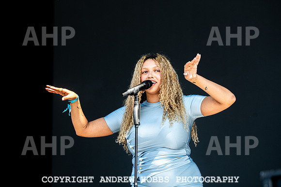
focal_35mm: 180
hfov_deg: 11.4
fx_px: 1405
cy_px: 94
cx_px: 140
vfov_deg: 7.6
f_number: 4.5
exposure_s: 1/1000
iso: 400
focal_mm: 180
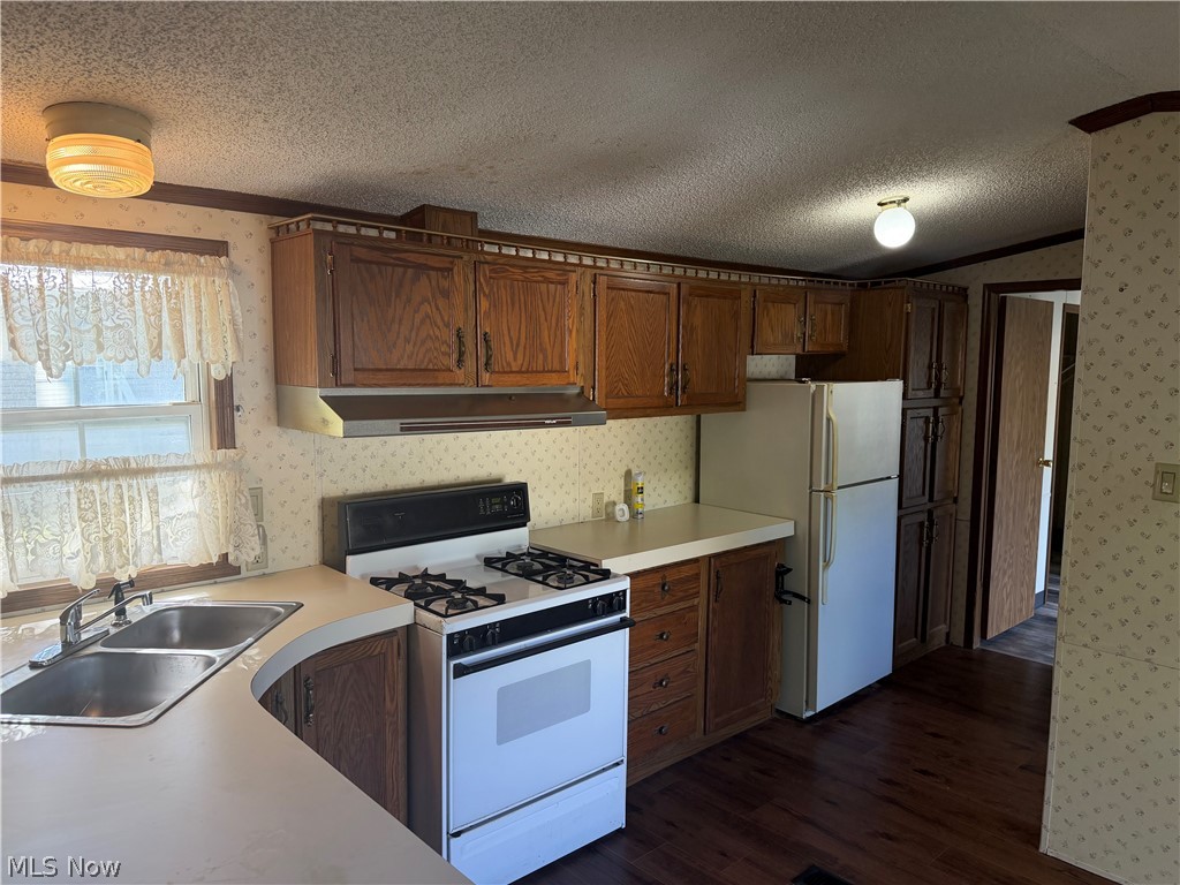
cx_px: 590
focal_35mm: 24
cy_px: 442
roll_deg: -0.4
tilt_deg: -6.1
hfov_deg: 71.6
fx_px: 818
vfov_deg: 56.8
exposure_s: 1/133
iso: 200
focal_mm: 6.76
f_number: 1.78
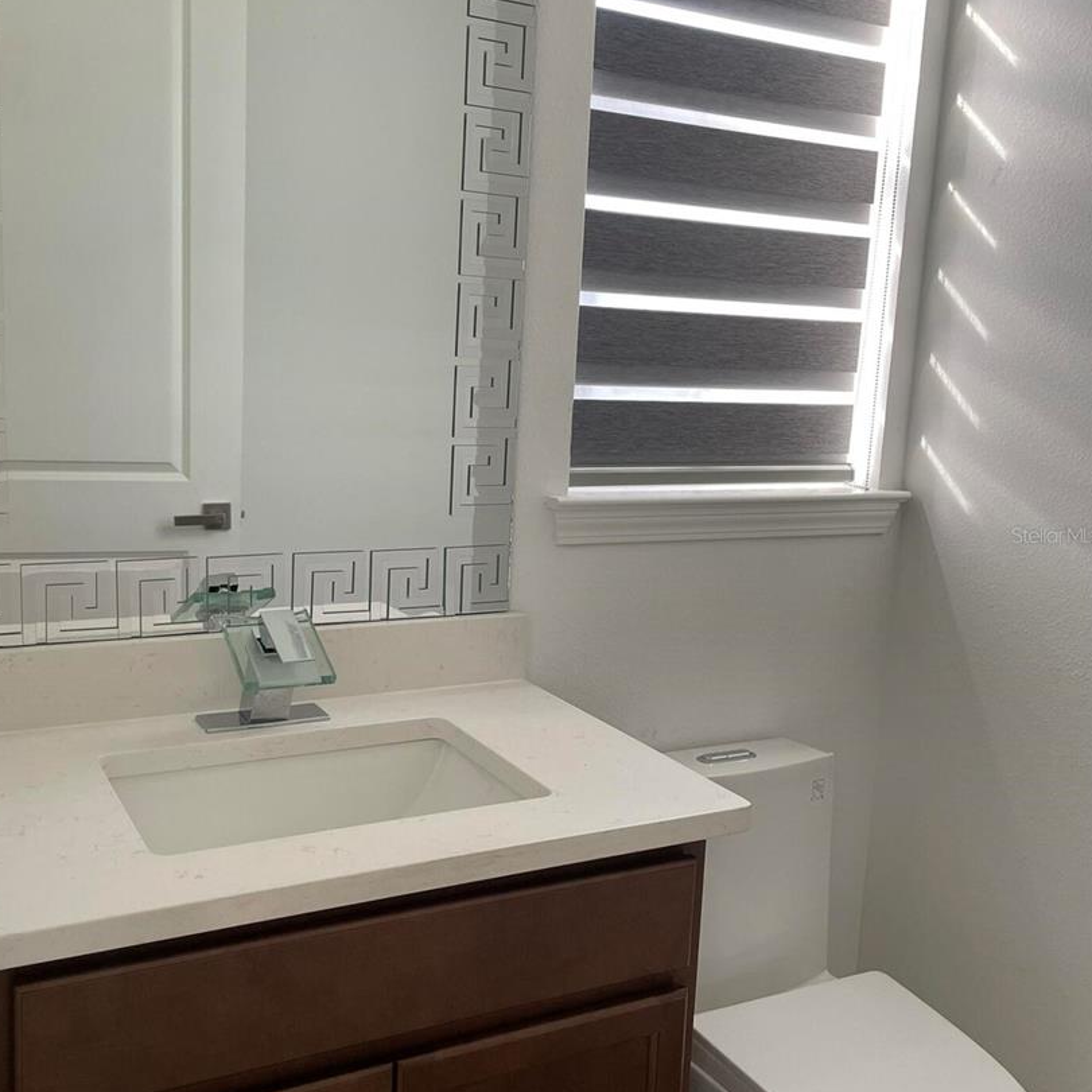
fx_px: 1213
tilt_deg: -8.5
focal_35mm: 34
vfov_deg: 48.4
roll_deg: -2.0
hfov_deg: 48.4
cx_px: 501
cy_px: 535
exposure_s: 1/120
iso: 125
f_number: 1.6
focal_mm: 4.2
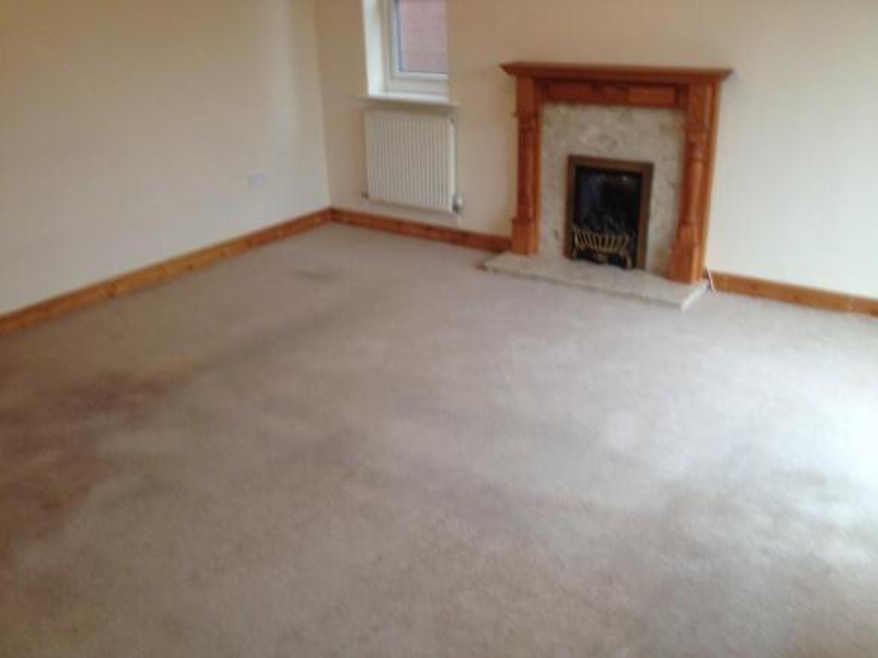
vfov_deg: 40.7
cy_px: 329
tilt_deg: -24.4
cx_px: 439
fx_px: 888
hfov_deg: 52.6
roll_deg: +0.4
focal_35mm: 35
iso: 64
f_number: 2.4
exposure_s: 1/20
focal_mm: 4.28
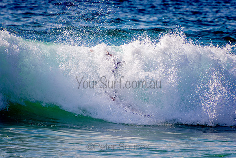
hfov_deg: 3.4
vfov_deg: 2.3
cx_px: 118
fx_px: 3934
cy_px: 79
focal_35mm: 600
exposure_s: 1/2000
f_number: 5.6
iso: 250
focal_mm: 400
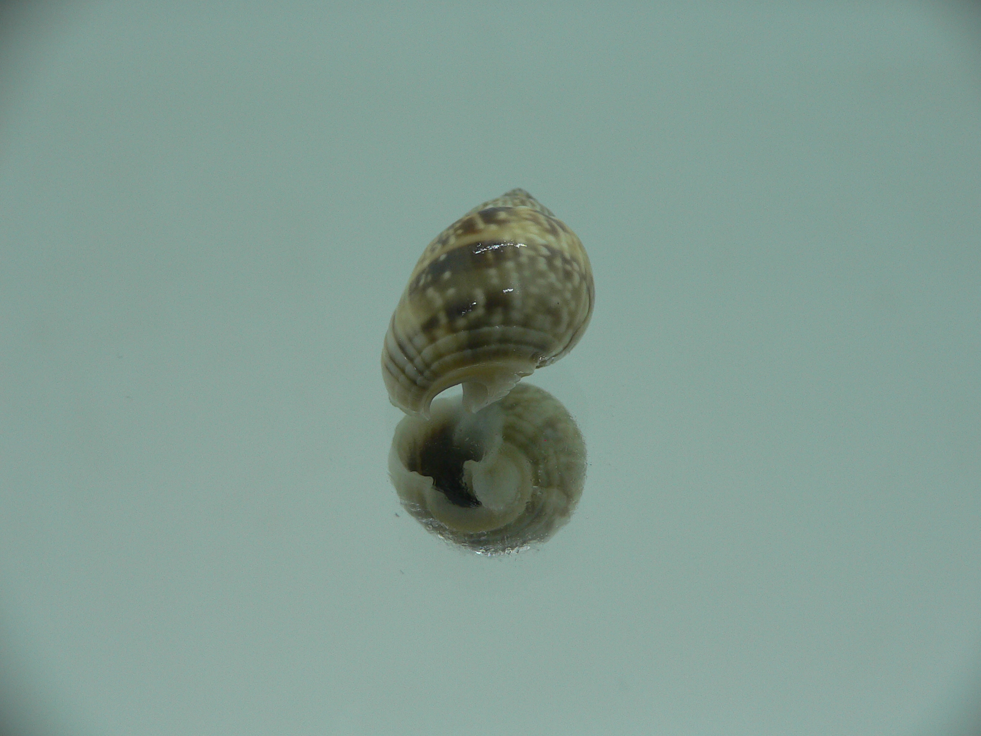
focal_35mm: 35
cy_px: 368
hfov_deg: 52.6
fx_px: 992
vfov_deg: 40.7
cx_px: 490
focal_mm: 4.6
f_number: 2.8
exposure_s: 1/60
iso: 80
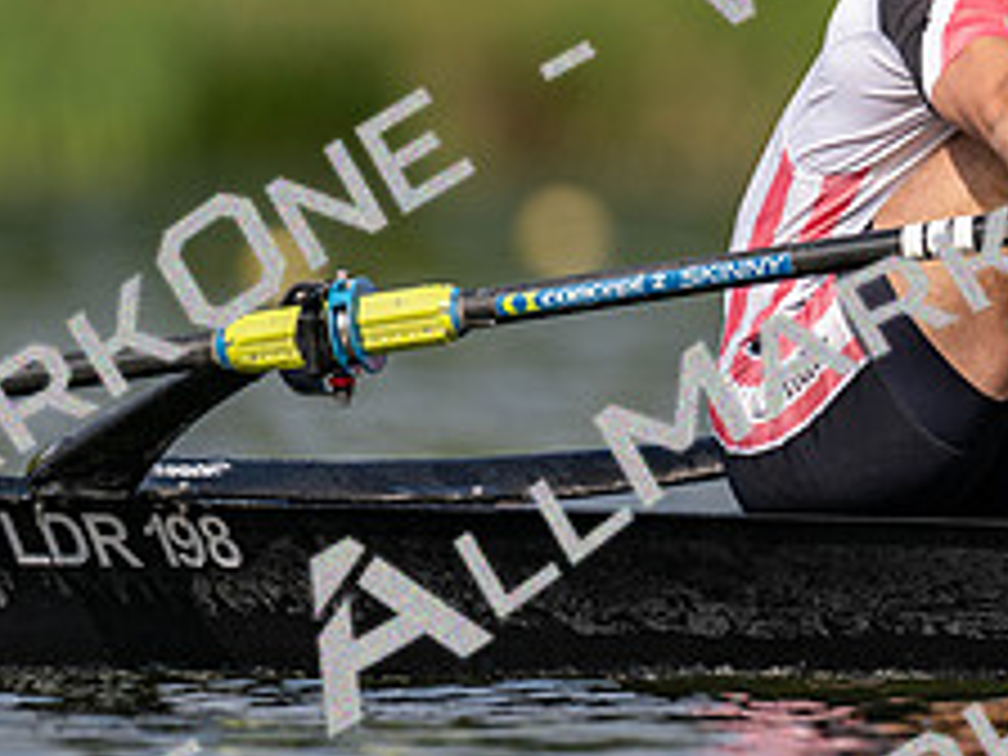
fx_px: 43505
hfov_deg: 1.3
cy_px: 38
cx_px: 1224
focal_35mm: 1494
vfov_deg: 1.0
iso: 250
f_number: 4
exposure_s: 1/2500
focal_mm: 600
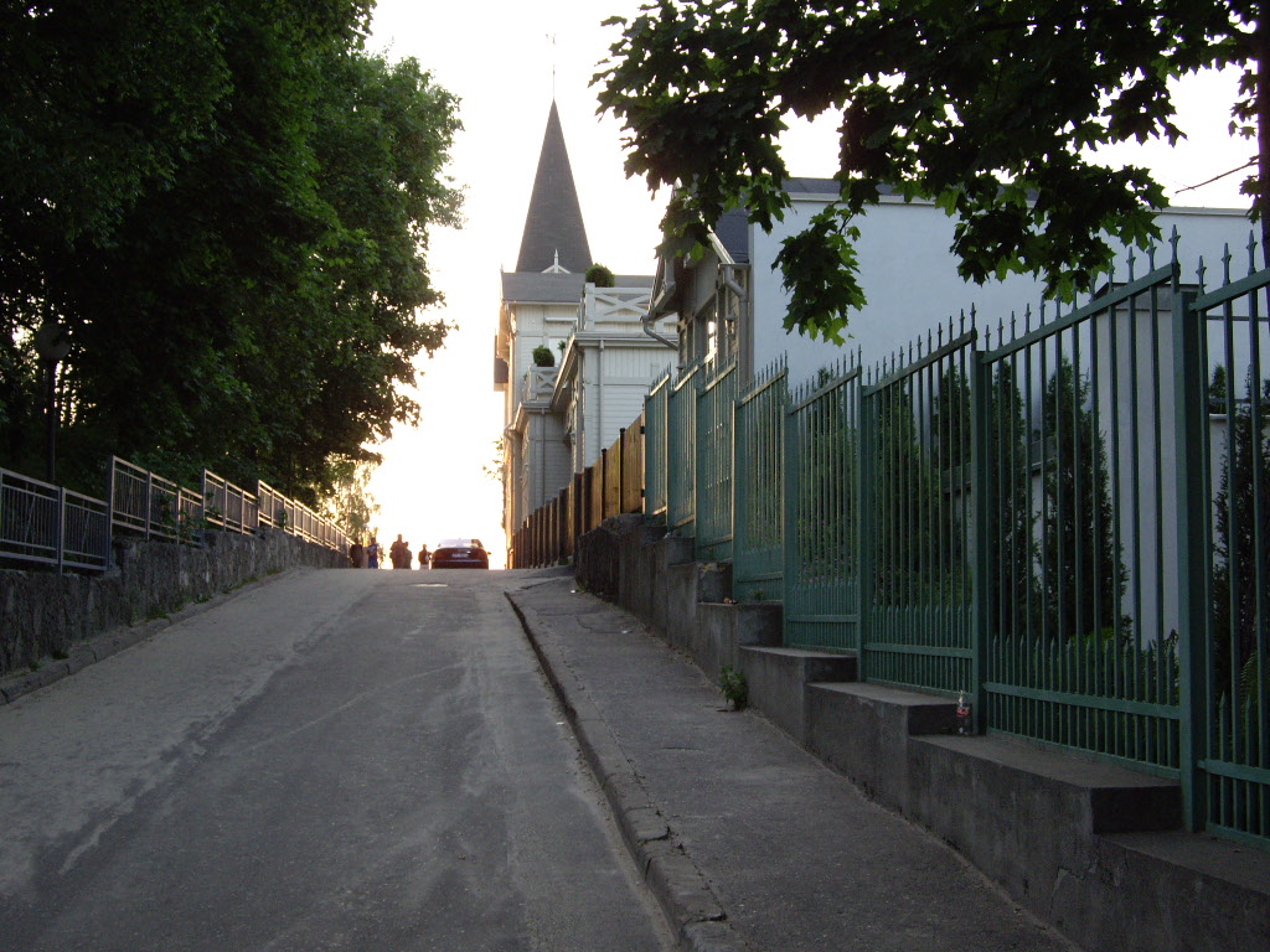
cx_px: 635
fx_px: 1688
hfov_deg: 41.2
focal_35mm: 46
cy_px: 476
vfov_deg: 31.5
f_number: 3.1
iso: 200
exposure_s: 1/100
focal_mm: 9.6
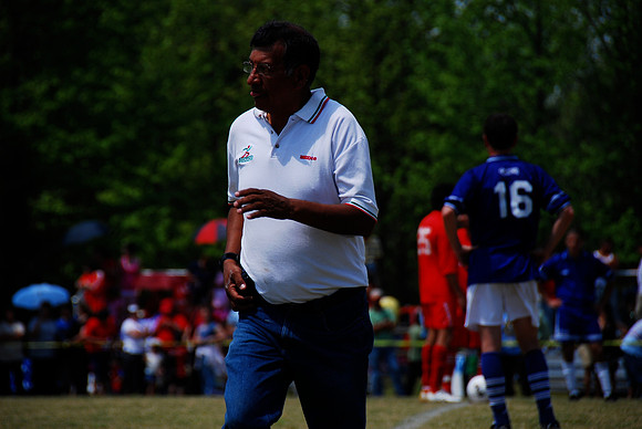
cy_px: 214
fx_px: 5355
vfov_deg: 4.6
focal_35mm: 300
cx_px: 321
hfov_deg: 6.9
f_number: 5.6
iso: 100
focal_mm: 200
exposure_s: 1/640
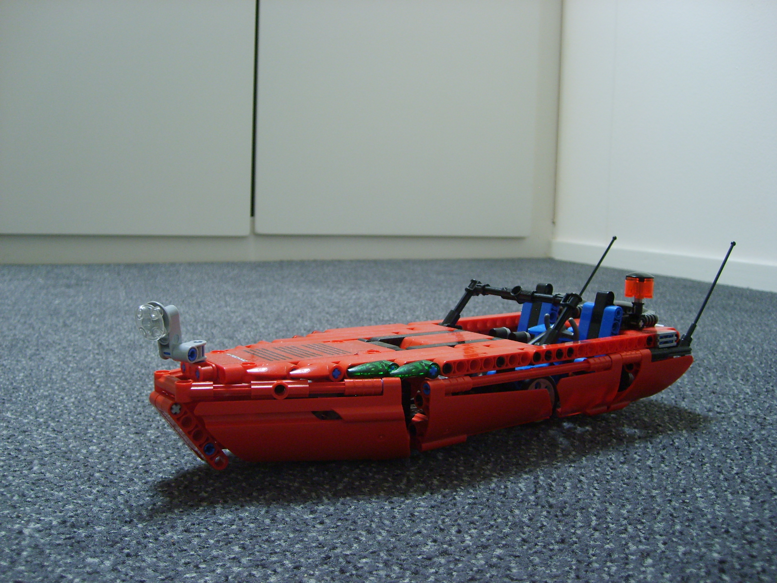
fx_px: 786
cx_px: 388
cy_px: 292
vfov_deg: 40.7
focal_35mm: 35
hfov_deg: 52.6
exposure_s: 1/15
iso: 139
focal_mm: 5.8
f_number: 2.8
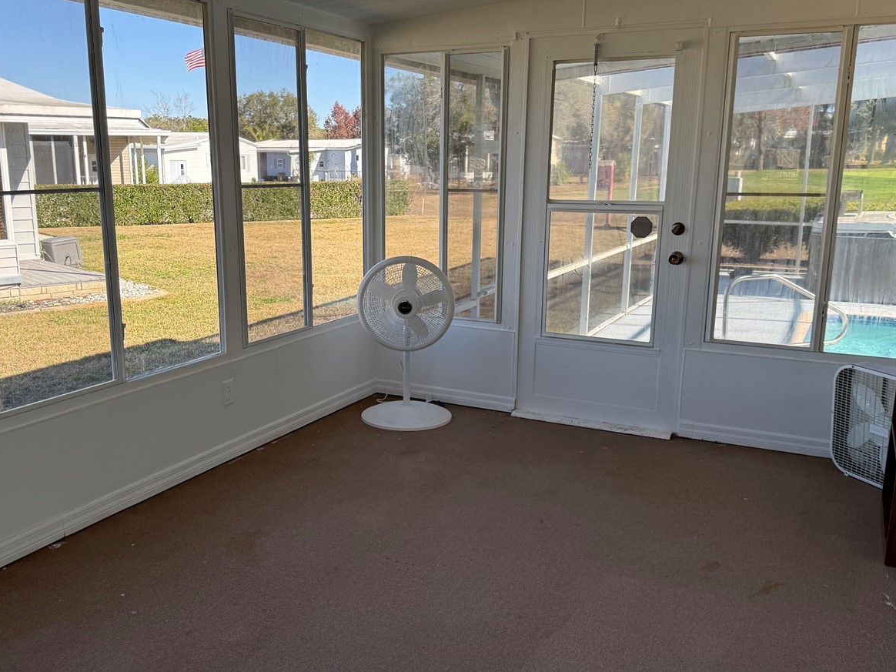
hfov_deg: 55.3
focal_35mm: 33
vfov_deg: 42.9
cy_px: 350
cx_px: 415
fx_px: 854
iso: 100
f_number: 1.78
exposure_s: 1/1005
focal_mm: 6.76
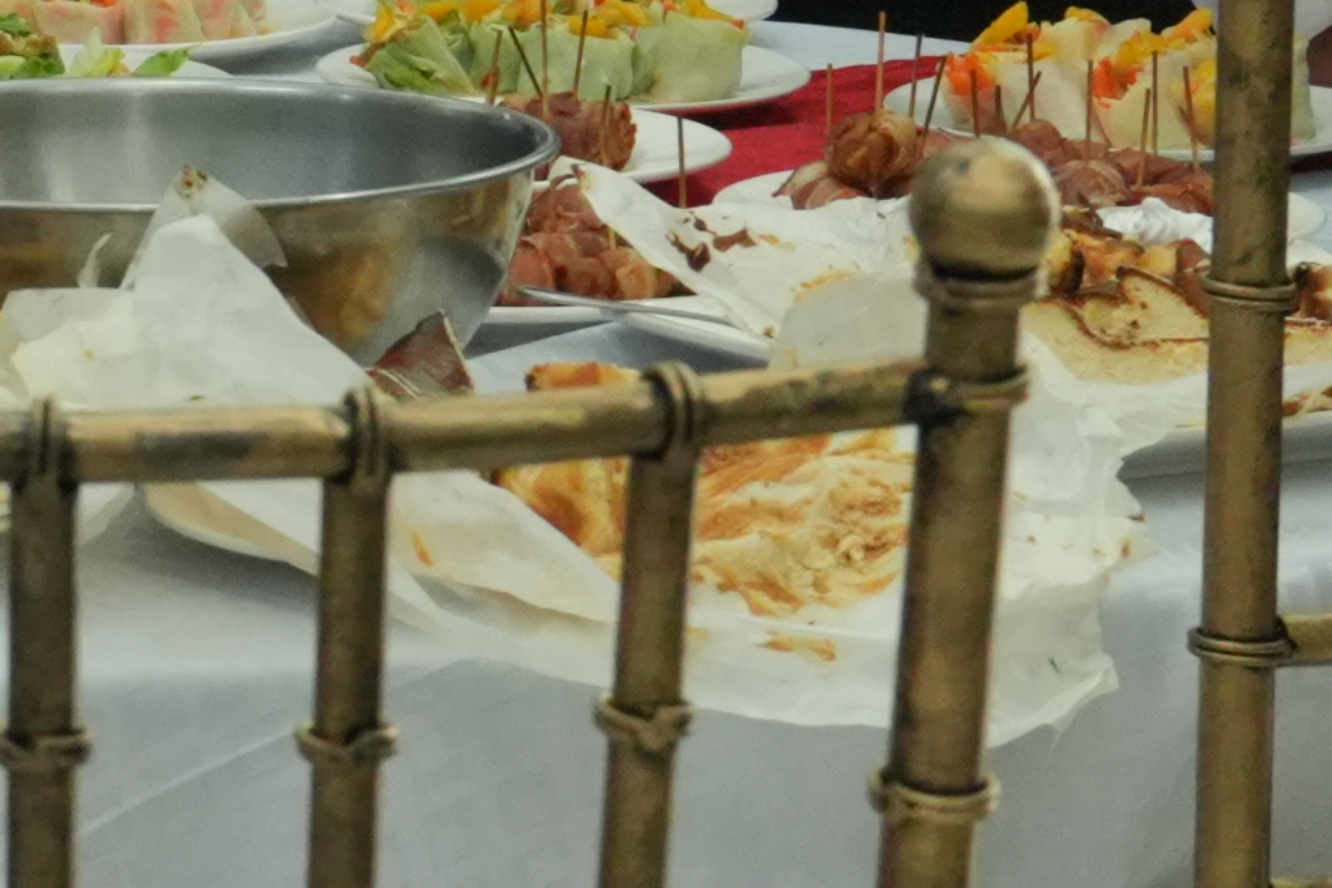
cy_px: -849
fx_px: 9434
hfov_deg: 7.9
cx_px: -778
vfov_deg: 5.3
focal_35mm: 255
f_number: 5.6
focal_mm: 28
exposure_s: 1/160
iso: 2000
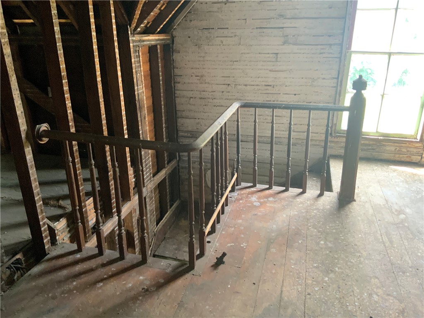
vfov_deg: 48.2
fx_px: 355
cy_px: 159
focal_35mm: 29
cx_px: 212
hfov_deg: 61.7
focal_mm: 3
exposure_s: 1/60
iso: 200
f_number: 1.8
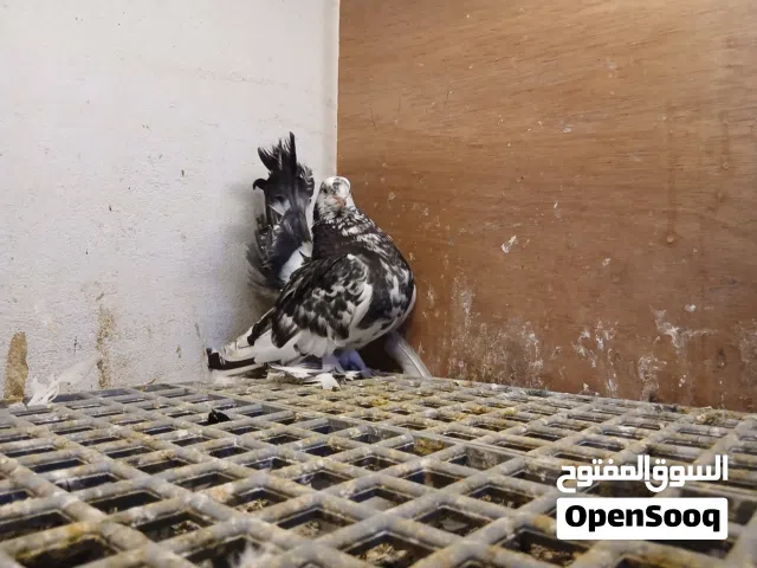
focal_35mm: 26
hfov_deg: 67.3
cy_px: 284
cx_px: 378
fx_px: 569
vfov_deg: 53.1
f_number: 1.8
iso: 250
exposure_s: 1/50
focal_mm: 3.98
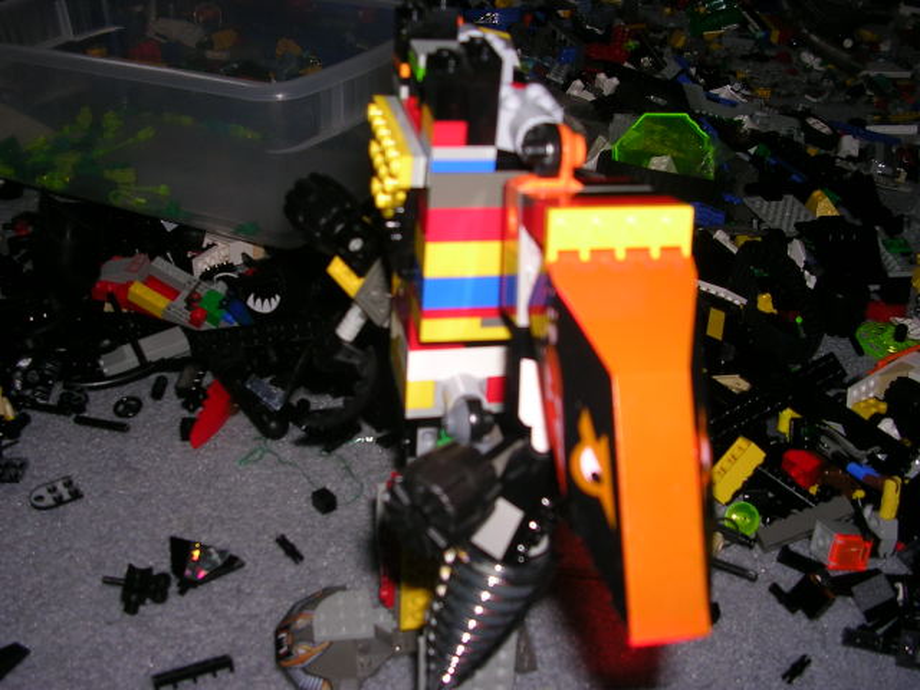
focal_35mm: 38
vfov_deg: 37.7
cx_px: 460
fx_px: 1010
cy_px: 345
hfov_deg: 49.0
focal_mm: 5.8
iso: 50
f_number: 2.8
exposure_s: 1/60.1
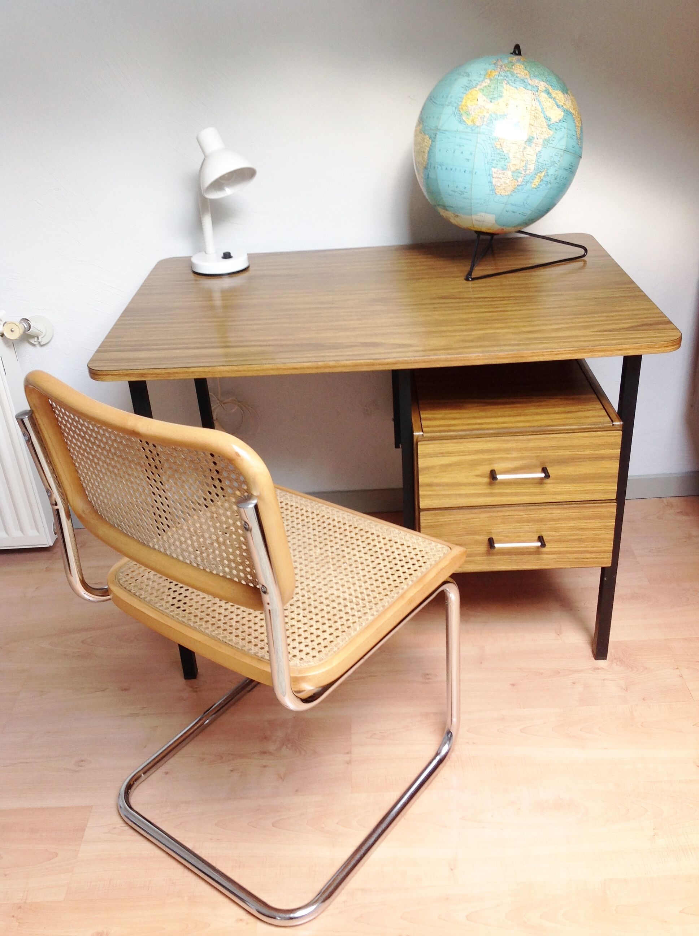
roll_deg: +5.1
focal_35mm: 35
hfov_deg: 40.6
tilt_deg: -28.7
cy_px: 468
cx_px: 350
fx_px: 945
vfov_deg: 52.7
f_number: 2.4
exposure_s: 1/30
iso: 50
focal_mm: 4.28
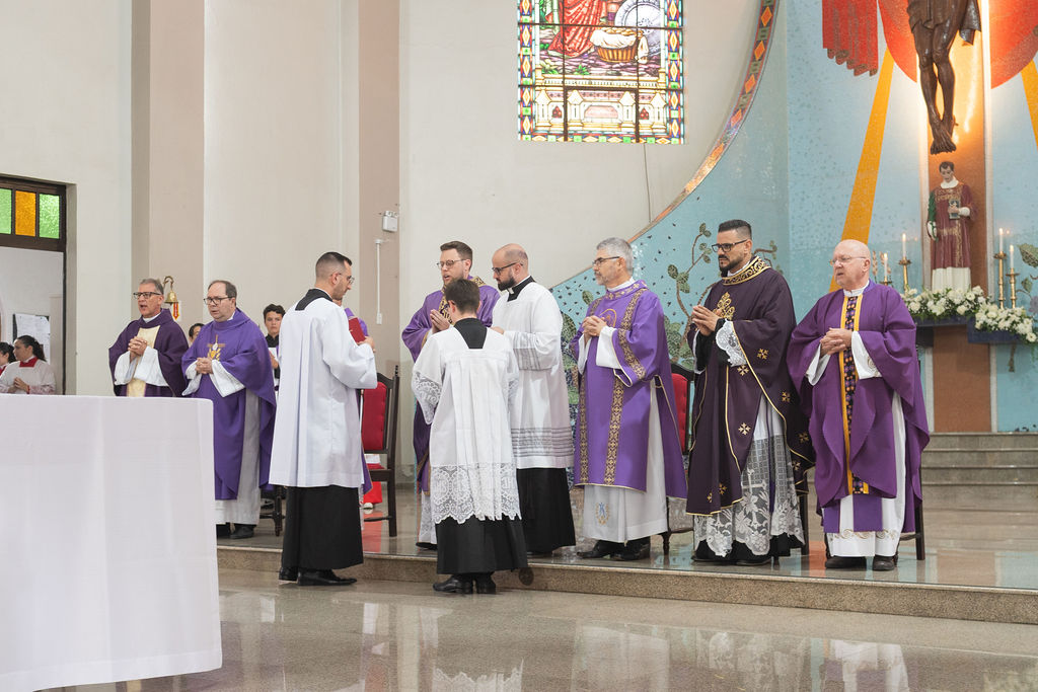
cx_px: 519
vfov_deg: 25.7
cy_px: 346
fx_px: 1515
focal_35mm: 53
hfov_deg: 37.8
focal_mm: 35
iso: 800
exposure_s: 1/160
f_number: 2.8
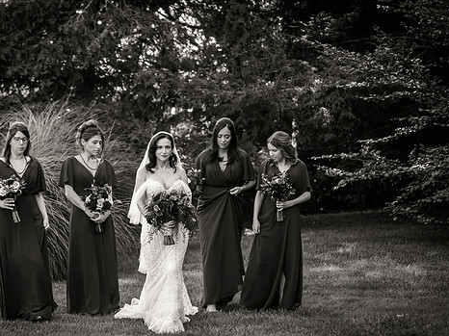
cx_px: 186
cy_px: 184
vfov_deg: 14.4
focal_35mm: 103
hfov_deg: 19.1
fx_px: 1335
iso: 800
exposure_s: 1/400
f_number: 4
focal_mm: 86
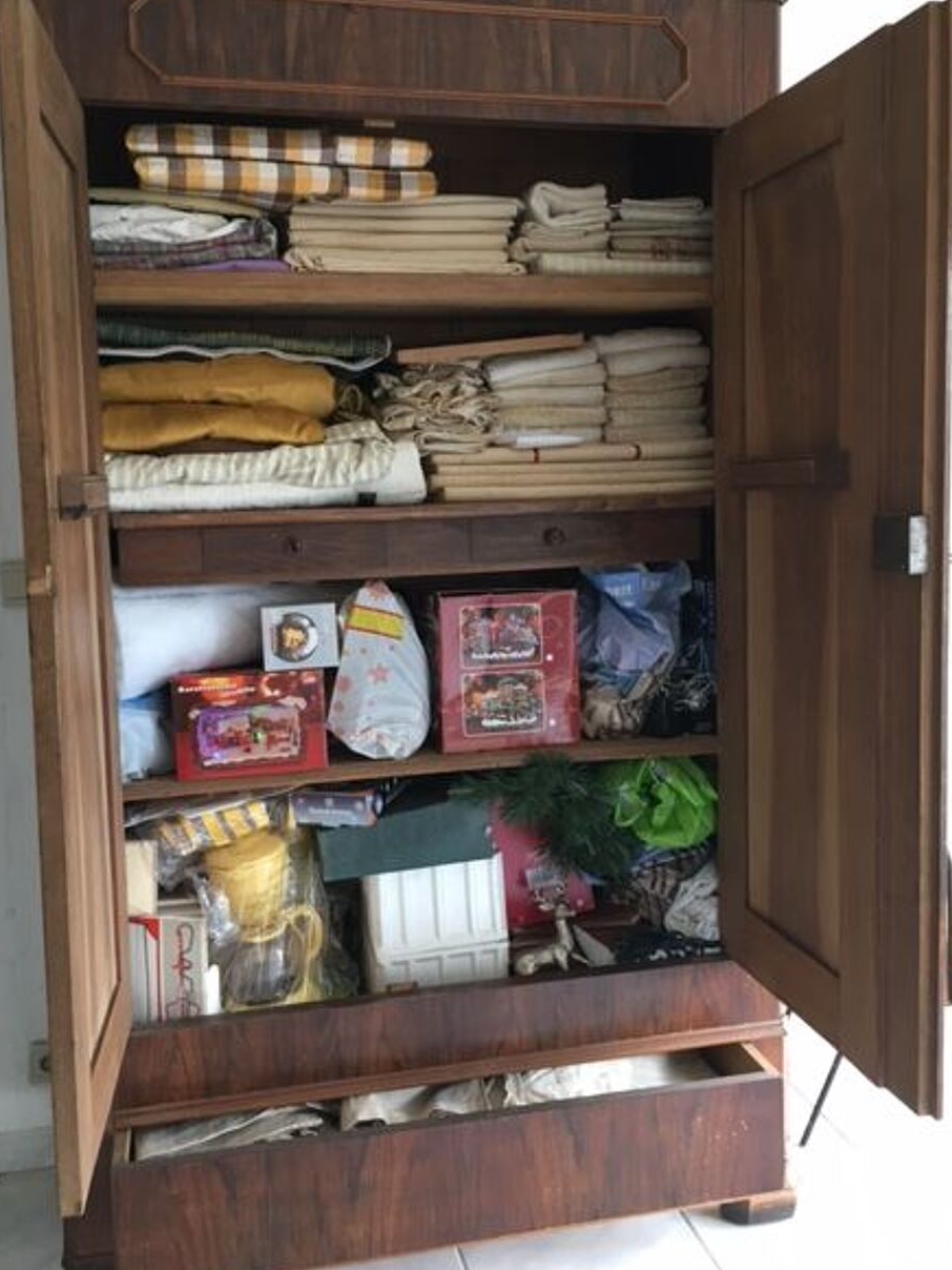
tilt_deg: -3.6
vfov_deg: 56.8
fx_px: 1173
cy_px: 592
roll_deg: +1.3
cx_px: 447
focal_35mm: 32
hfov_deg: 44.1
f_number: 2.2
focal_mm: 4.15
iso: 100
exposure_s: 1/33
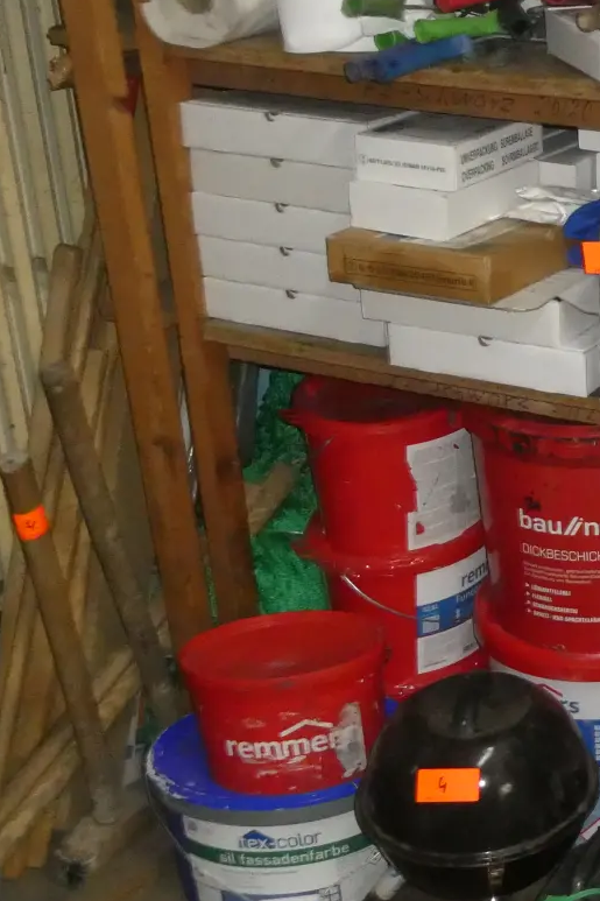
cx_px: 781
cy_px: 414
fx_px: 1551
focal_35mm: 62
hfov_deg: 20.1
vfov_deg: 32.4
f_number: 3.3
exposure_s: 1/60
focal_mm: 4.3
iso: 800
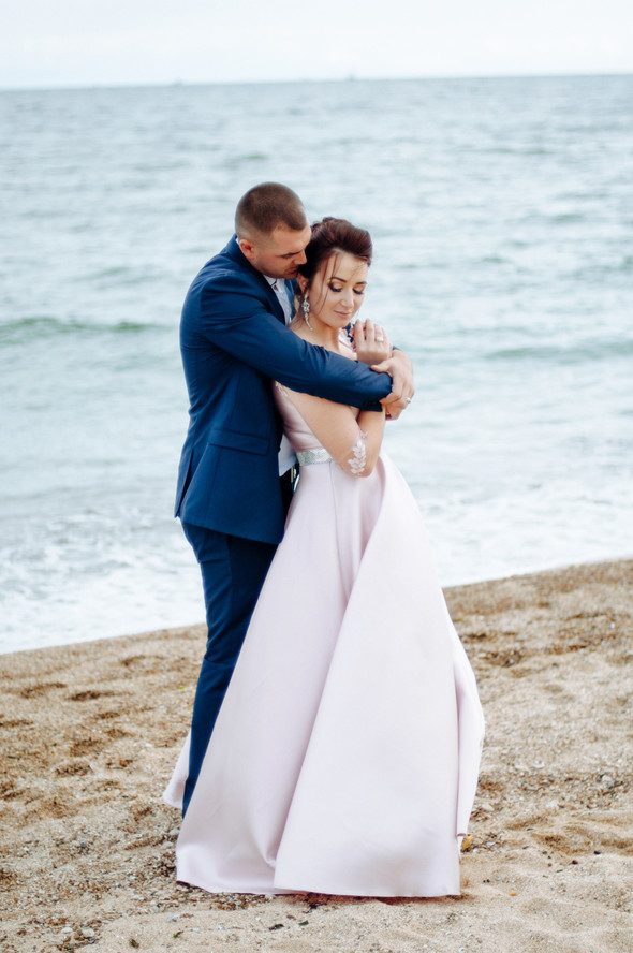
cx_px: 316
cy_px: 476
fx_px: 1983
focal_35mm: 75
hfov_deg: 18.1
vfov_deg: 27.0
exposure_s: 1/4000
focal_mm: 50
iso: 125
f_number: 1.4
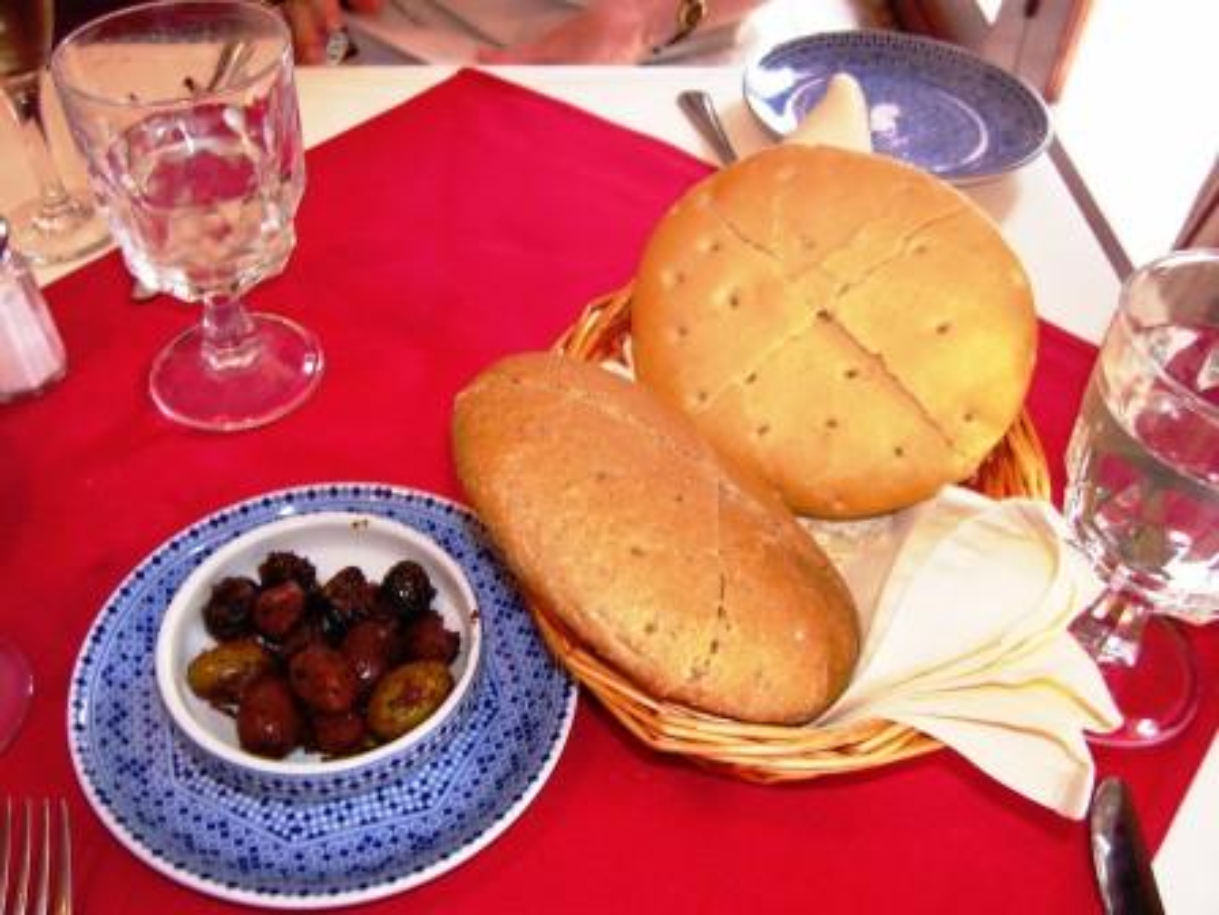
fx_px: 1197
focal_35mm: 34
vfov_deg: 41.8
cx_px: 610
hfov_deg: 54.0
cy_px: 458
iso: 125
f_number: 2.7
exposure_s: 1/60
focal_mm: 5.6
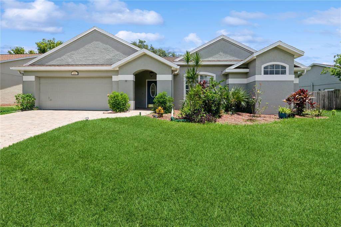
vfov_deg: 81.2
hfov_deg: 104.3
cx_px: 170
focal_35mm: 14
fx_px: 133
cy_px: 114
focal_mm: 14
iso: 100
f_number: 10
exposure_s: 1/320
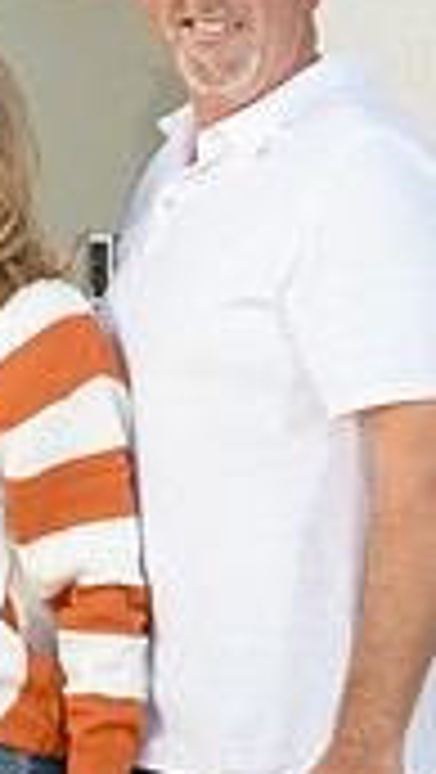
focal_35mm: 444
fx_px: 9108
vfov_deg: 4.9
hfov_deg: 2.7
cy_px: 370
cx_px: -853
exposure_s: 1/250
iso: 400
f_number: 7.1
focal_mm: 70
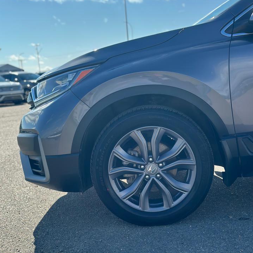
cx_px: 127
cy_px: 150
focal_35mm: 57
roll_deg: +2.4
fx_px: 471
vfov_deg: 30.0
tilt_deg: -8.5
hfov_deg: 30.0
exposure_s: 1/3731
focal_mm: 6.86
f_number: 1.78
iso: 100
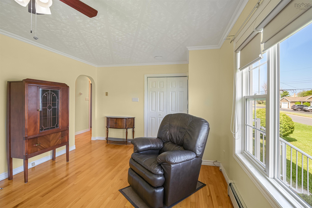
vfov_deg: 72.1
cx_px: 156
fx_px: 143
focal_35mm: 16
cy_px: 104
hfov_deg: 95.0
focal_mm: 16.5
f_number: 4
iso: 320
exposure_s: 1/60
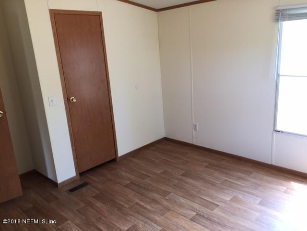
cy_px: 116
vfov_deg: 48.2
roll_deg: +4.3
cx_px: 154
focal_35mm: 29
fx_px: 257
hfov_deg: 61.7
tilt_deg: -14.6
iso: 50
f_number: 2.2
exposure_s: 1/30
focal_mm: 4.15
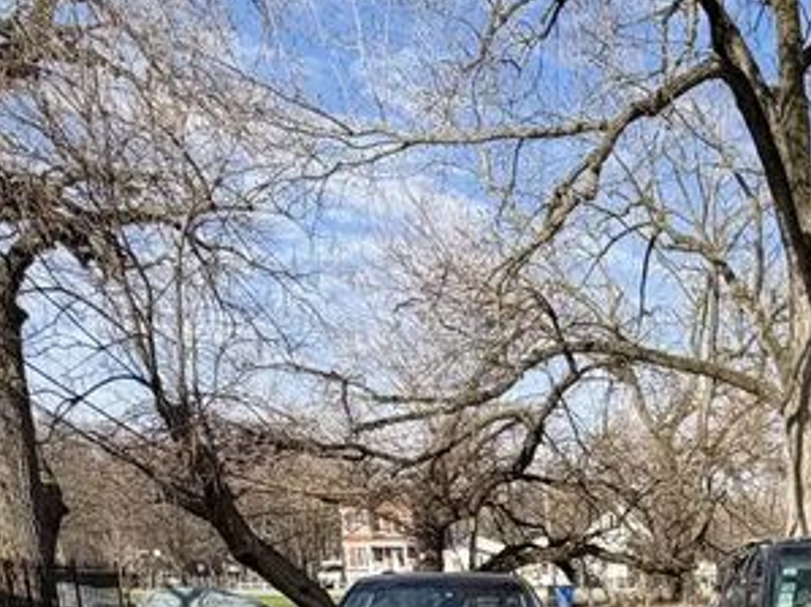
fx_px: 1124
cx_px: 825
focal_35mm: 48
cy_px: 848
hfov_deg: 35.6
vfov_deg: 24.9
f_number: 2.2
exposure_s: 1/770
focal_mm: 2.22
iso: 40
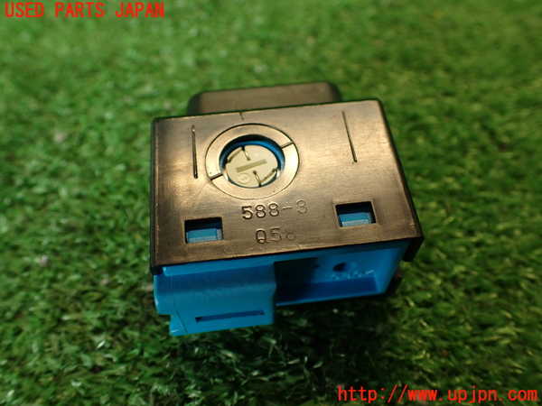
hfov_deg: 56.8
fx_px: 501
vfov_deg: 44.2
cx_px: 271
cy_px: 203
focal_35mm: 32
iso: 200
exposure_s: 1/40
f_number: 2.4
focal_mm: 5.79
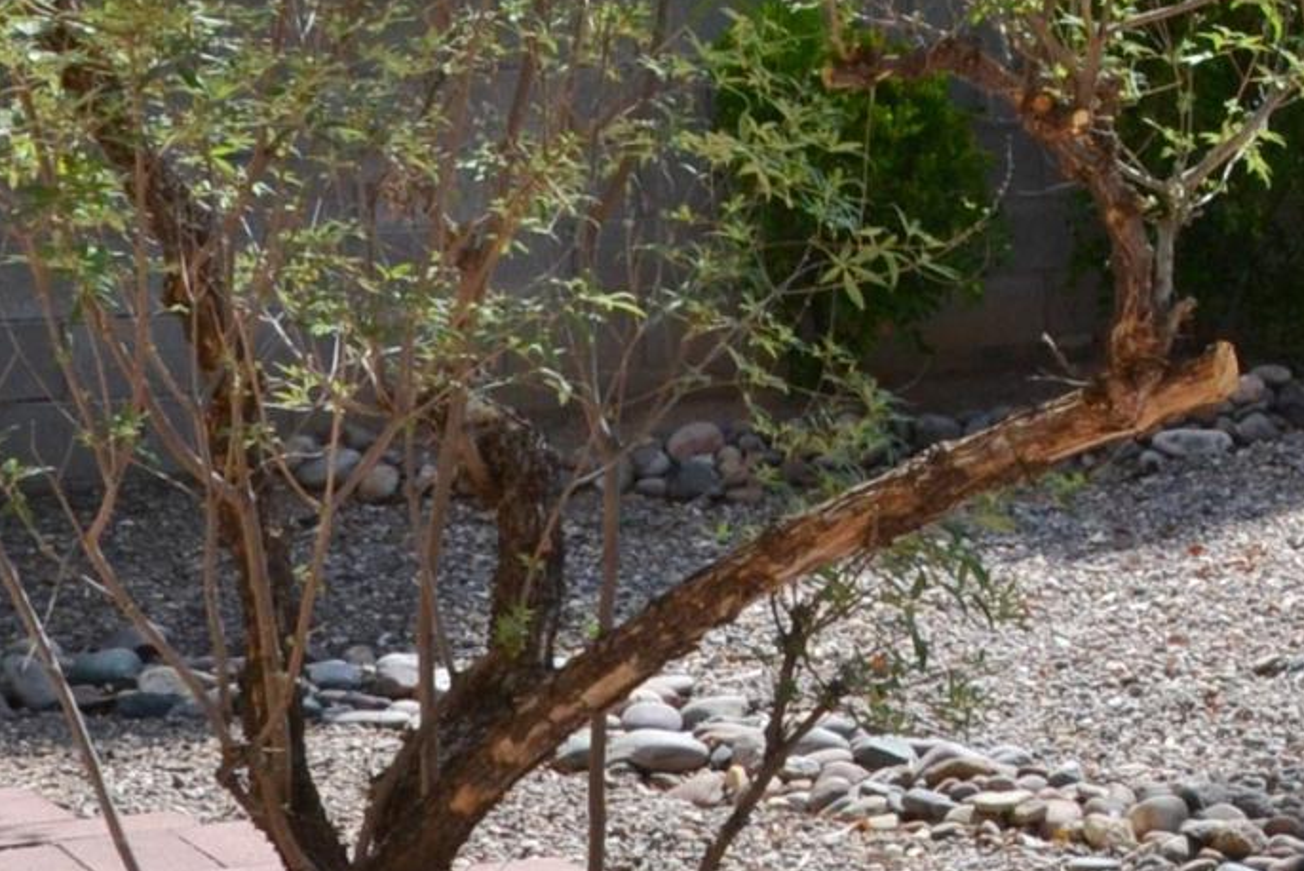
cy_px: 145
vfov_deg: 11.6
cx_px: 1737
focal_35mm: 118
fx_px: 4276
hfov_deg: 16.3
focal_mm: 18
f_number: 11
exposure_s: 1/500
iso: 400
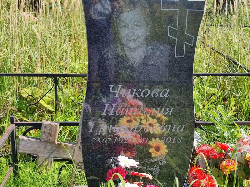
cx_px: 125
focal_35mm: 25
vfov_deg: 54.9
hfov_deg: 69.4
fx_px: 181
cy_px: 94
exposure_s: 1/388
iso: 50
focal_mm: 6.04
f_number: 1.9
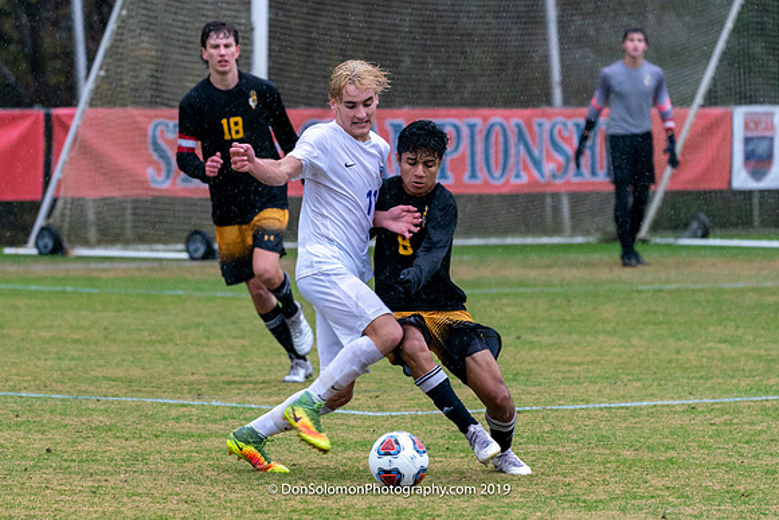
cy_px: 322
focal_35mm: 331
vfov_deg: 4.2
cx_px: 360
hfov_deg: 6.2
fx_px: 7162
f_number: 5.6
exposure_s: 1/1000
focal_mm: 244
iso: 3200
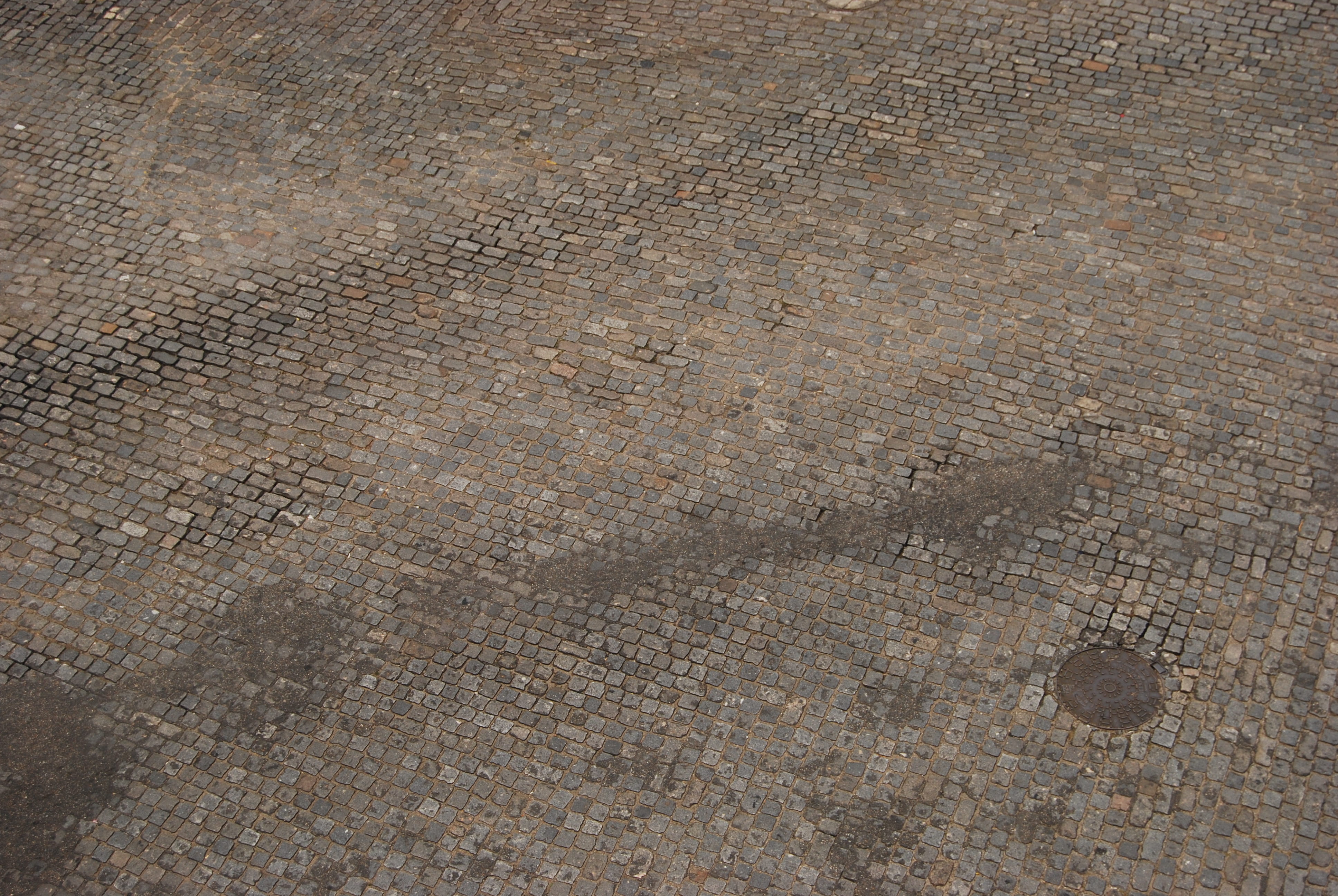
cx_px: 669
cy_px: 448
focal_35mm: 57
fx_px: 2121
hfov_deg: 35.0
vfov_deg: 23.8
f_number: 7.1
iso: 200
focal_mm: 38
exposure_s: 1/200
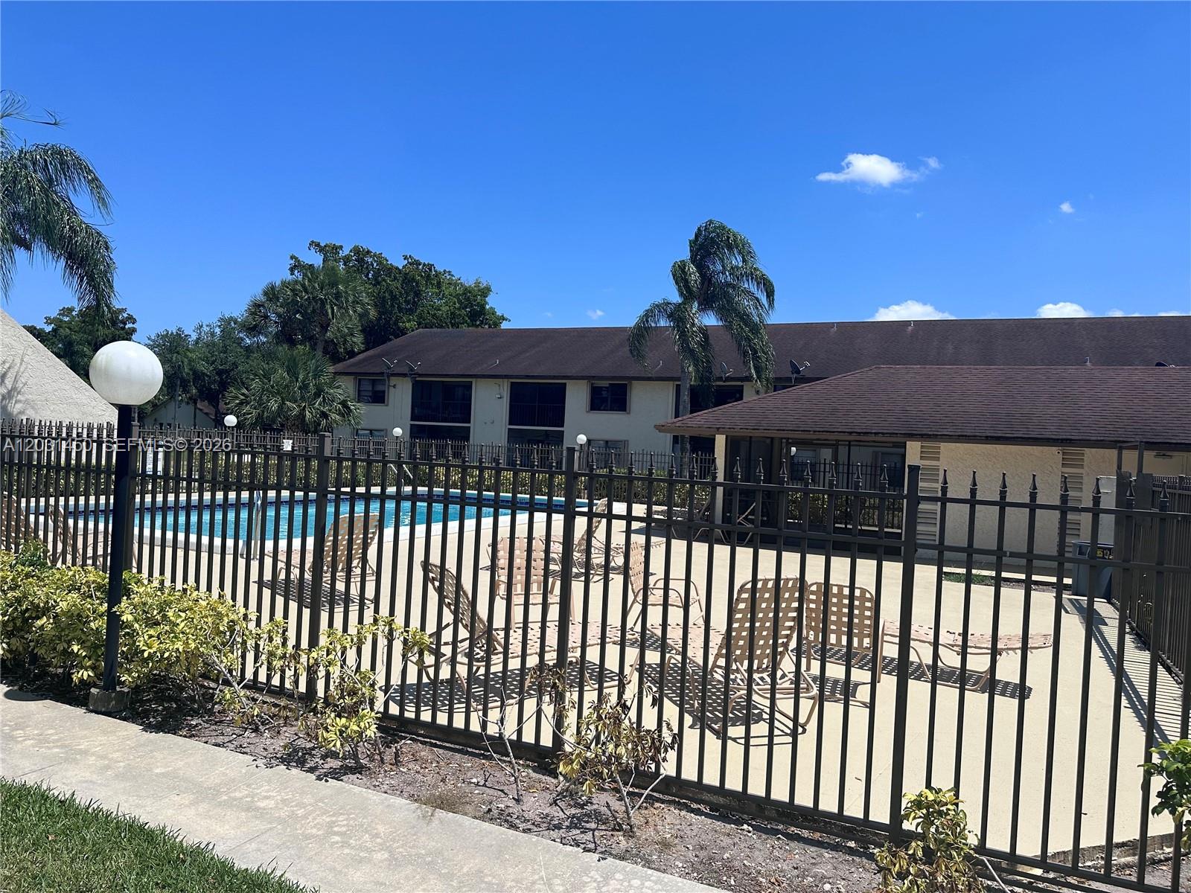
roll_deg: -3.3
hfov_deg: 71.6
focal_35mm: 24
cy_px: 446
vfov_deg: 56.8
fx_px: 826
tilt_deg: -1.5
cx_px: 596
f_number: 1.78
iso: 80
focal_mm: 6.86
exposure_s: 1/6211
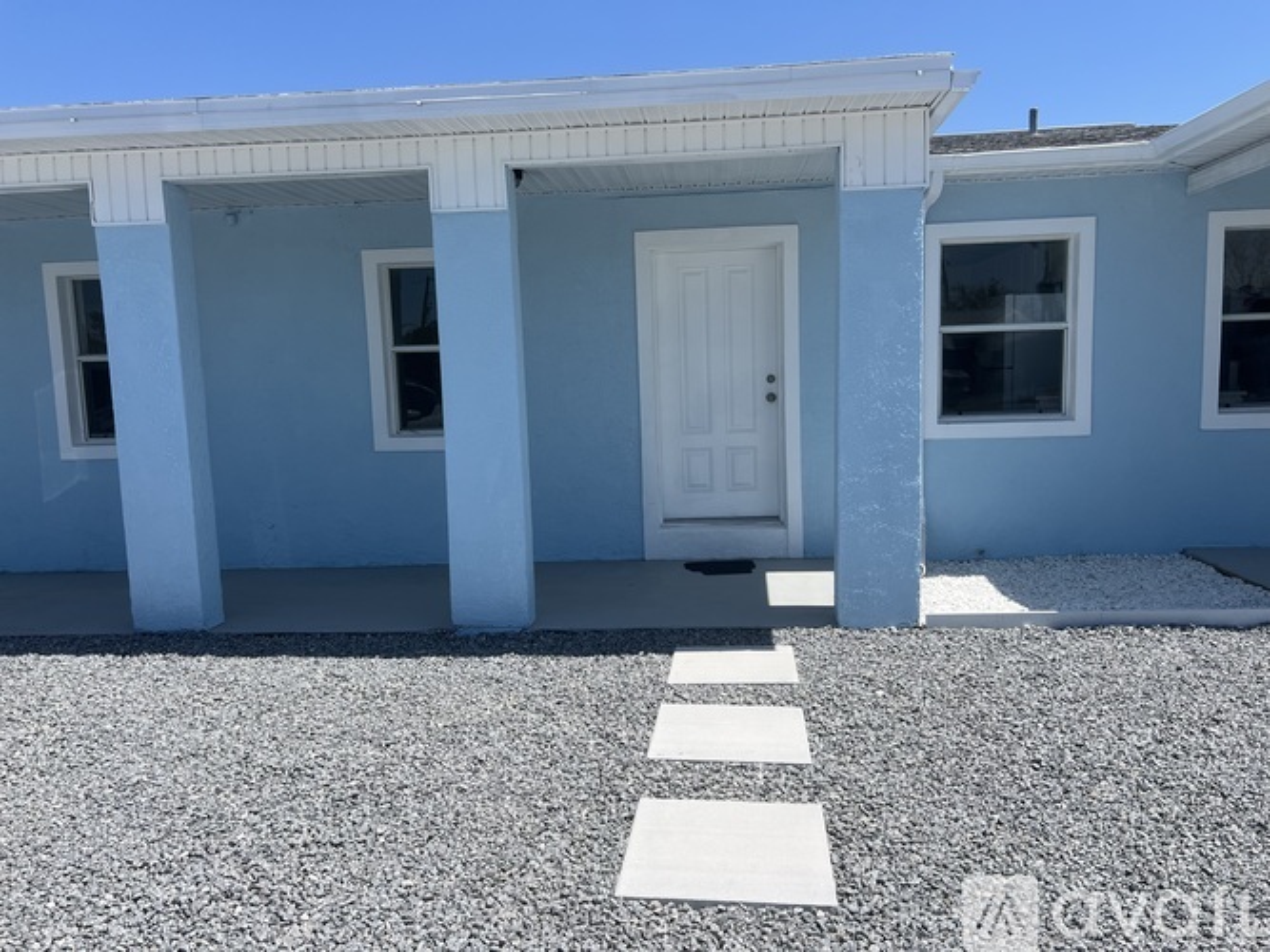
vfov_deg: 53.0
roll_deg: +2.0
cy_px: 476
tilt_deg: -7.6
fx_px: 954
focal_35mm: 26
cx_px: 635
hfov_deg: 67.3
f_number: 1.5
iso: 50
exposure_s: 1/5587
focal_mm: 5.7
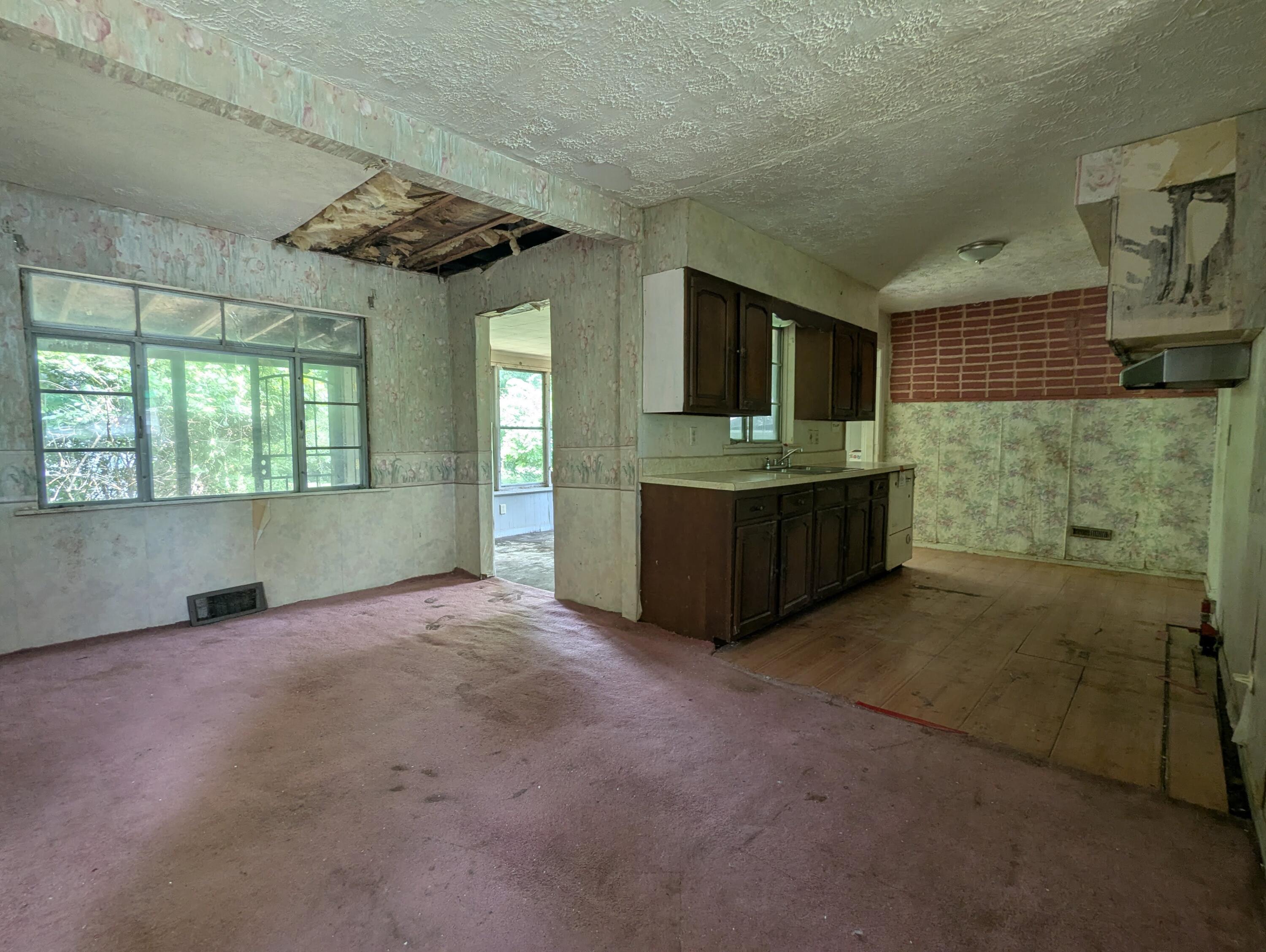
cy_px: 476
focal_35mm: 16
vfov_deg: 78.2
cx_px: 633
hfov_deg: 94.4
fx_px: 586
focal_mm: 2.35
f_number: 2.2
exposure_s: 1/35
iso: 49
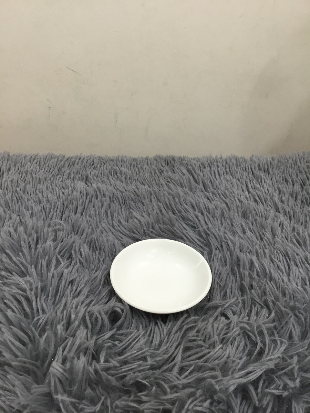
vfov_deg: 58.4
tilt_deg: -34.7
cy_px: 206
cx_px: 155
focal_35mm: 31
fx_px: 370
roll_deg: +0.8
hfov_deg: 45.4
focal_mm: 3.3
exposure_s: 1/33
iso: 80
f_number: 2.4
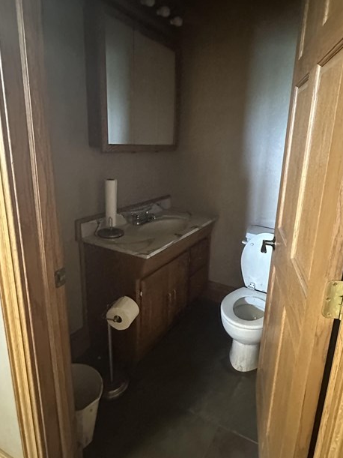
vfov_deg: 76.3
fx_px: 291
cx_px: 221
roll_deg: -5.7
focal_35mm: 22
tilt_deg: -14.7
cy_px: 211
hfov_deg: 60.0
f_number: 2.2
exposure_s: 1/40
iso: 1600
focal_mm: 2.22
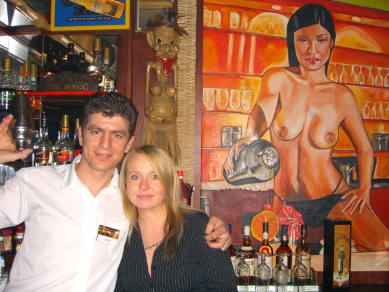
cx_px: 194
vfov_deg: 37.7
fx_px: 427
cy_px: 146
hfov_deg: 49.0
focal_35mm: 38
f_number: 2.8
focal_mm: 7.9
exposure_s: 1/60
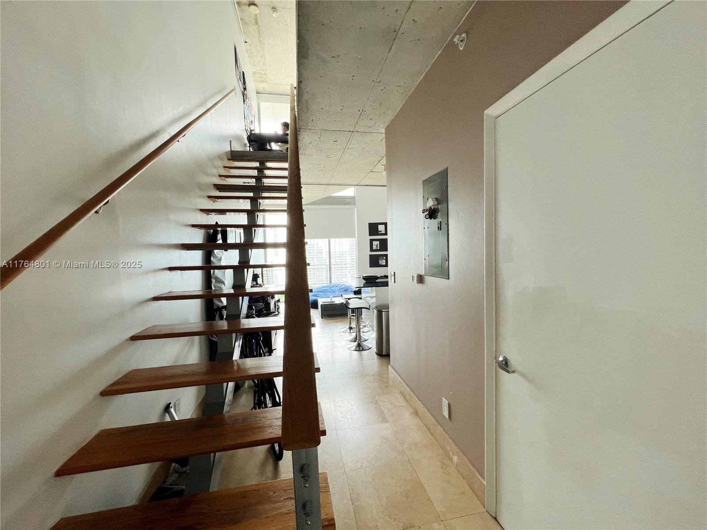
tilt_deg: -2.8
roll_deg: +0.9
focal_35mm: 13
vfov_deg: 89.9
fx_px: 266
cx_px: 354
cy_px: 265
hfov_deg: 106.2
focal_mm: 1.57
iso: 80
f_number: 1.8
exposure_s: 1/99
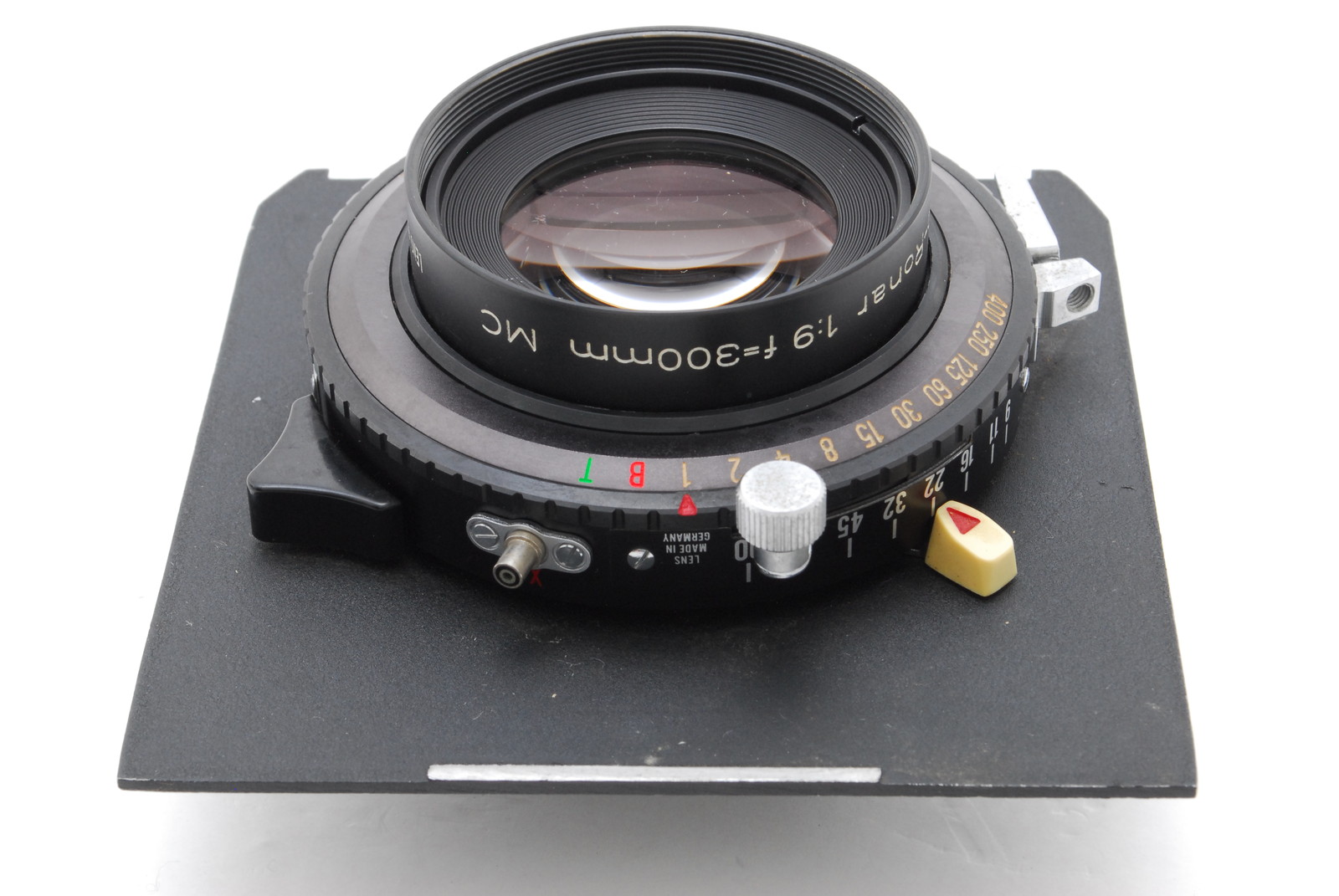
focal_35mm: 82
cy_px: 448
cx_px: 670
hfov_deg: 24.6
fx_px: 3072
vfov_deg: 16.6
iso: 500
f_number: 16
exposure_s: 1/100
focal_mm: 55
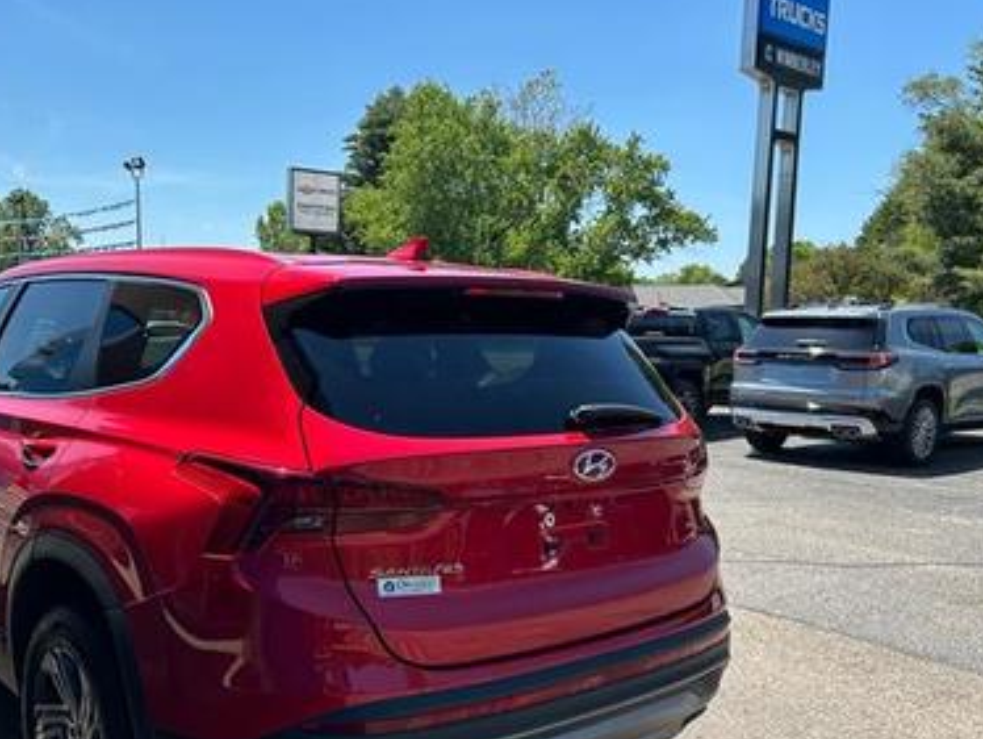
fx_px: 995
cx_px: 334
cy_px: 437
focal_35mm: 35
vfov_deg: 40.6
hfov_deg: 51.7
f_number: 1.5
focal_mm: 5.7
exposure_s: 1/2353
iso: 50
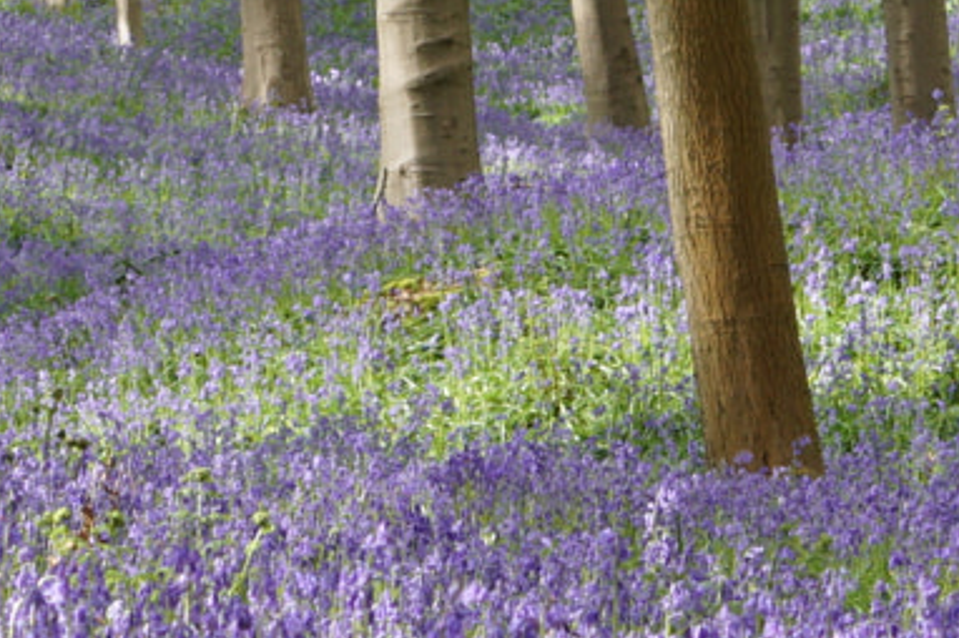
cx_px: 126
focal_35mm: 443
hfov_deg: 4.7
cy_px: 222
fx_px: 11782
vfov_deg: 3.1
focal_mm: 55
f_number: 10
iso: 100
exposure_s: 1/25
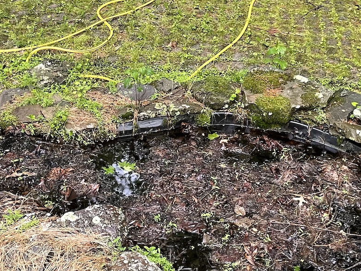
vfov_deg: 21.9
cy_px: 92
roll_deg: +0.9
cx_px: 158
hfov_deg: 28.9
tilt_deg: -31.6
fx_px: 699
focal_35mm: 67
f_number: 1.6
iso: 160
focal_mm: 4.2
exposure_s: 1/60
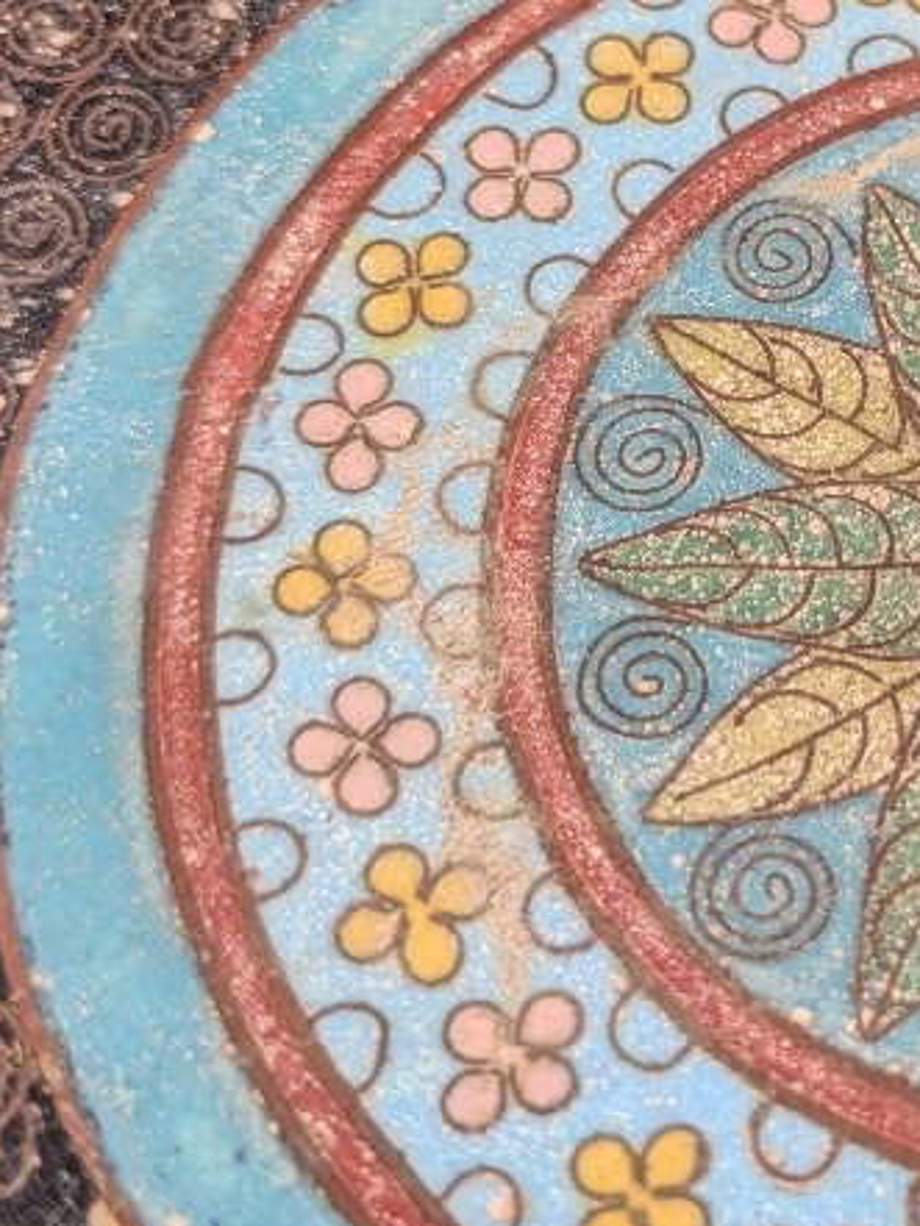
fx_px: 2409
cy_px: 267
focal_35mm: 68
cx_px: 894
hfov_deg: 21.0
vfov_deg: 28.0
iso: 127
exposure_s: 1/100
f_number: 1.89
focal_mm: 5.43
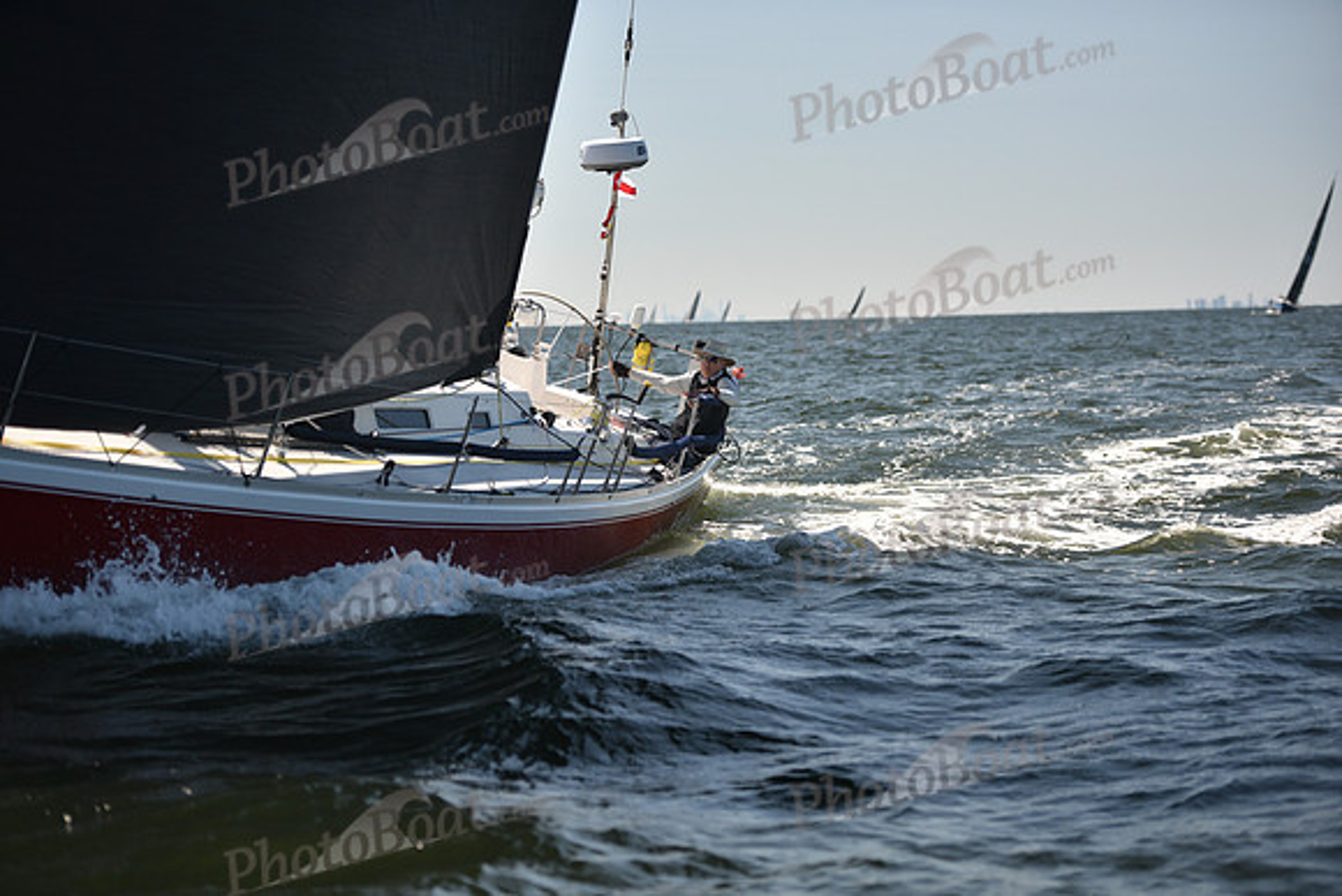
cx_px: 671
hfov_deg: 21.5
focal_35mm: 95
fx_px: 3542
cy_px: 448
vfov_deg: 14.4
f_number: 2.8
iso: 250
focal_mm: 95
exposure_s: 1/1600
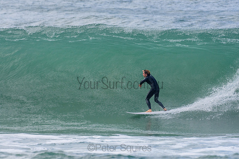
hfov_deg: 2.7
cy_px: 80
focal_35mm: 750
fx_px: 4980
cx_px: 120
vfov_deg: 1.8
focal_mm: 500
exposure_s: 1/2000
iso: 450
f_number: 5.6
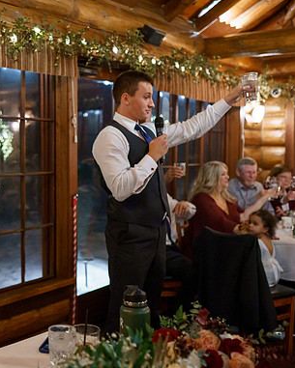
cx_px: 30
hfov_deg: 29.1
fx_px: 545
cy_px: 185
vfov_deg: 37.3
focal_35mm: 50
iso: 3200
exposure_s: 1/250
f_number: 2.2
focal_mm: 35
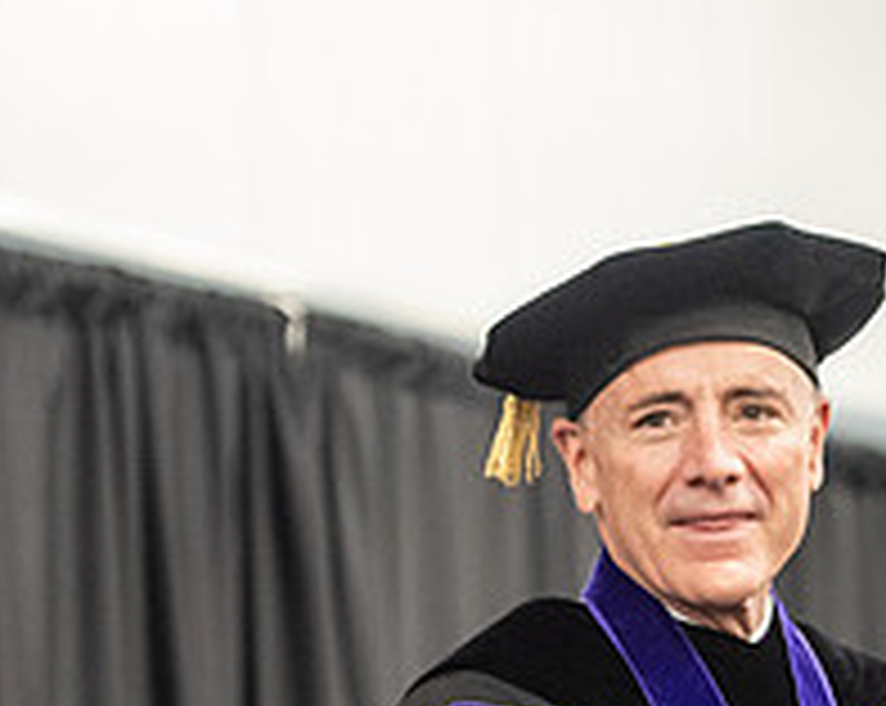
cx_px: 859
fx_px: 7253
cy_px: 524
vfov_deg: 5.6
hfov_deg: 7.0
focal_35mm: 277
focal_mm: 100
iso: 3200
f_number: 3.2
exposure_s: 1/200
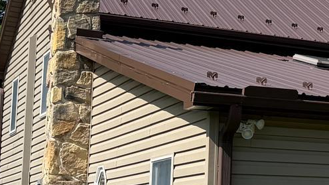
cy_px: 147
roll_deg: -0.2
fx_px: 942
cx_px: 617
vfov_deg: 11.2
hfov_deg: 16.2
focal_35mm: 108
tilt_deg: +5.5
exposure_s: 1/3584
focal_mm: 6.76
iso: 80
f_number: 1.78
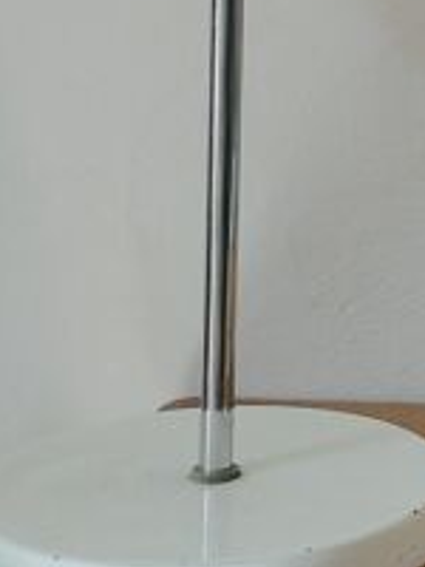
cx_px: 663
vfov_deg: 18.2
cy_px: -45
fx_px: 1702
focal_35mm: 104
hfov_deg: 13.3
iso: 108
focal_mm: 4.74
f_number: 1.79
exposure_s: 1/33
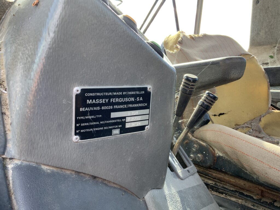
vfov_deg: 48.2
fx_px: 235
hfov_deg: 61.7
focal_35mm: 29
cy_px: 105
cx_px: 140
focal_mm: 3
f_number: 1.8
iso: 16
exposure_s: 1/122
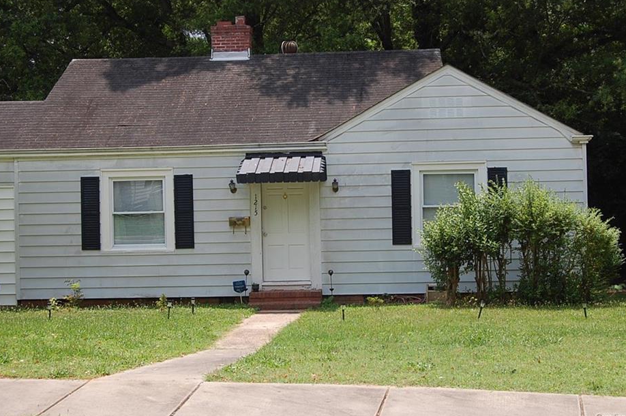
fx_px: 1017
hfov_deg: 34.2
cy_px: 191
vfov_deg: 23.1
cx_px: 320
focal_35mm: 59
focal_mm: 35
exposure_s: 1/320
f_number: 9
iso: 200
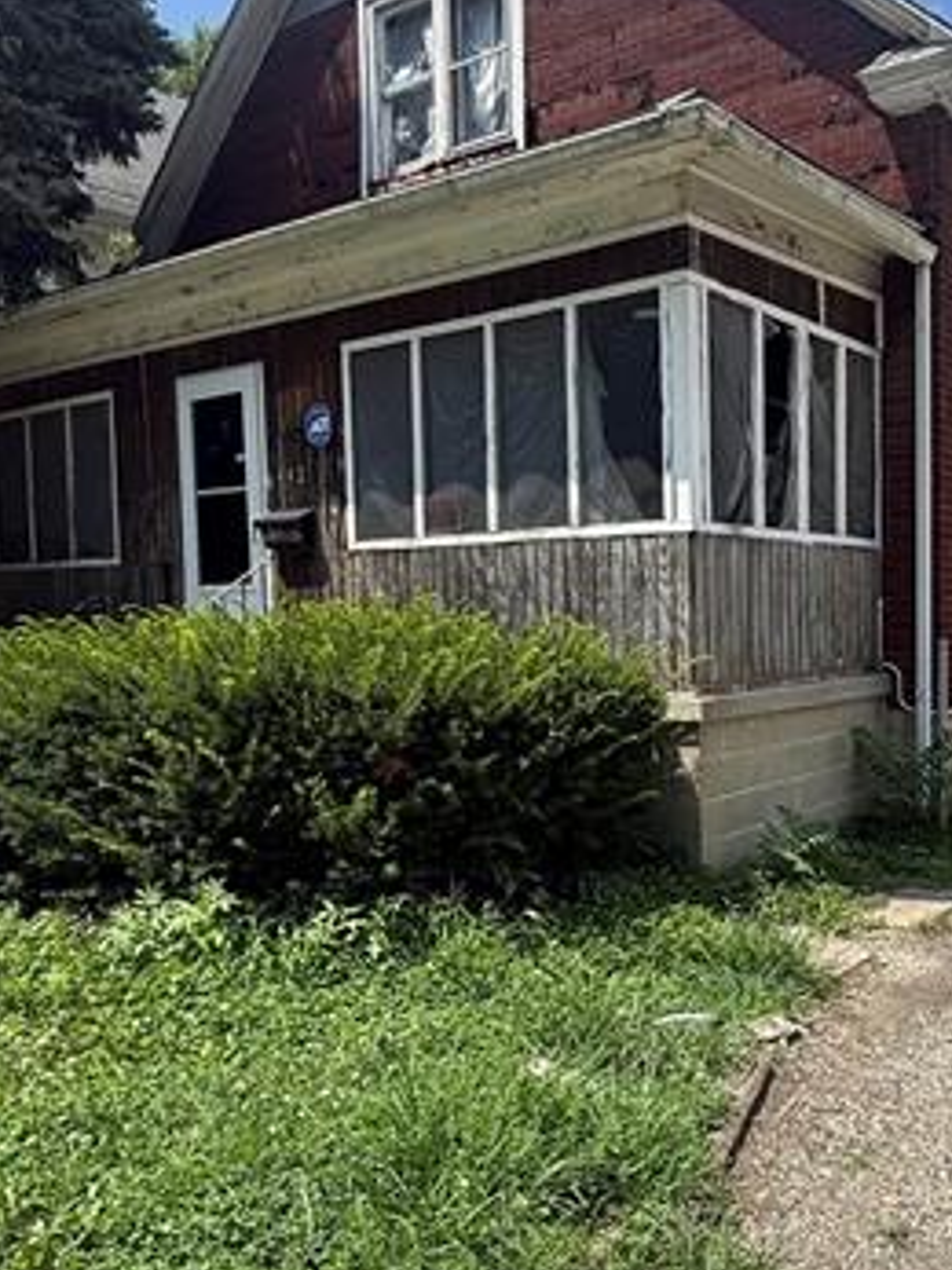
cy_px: 684
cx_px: 784
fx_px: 1137
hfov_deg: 43.0
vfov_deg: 58.3
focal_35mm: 31
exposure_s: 1/1001
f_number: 2.2
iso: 50
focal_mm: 2.22
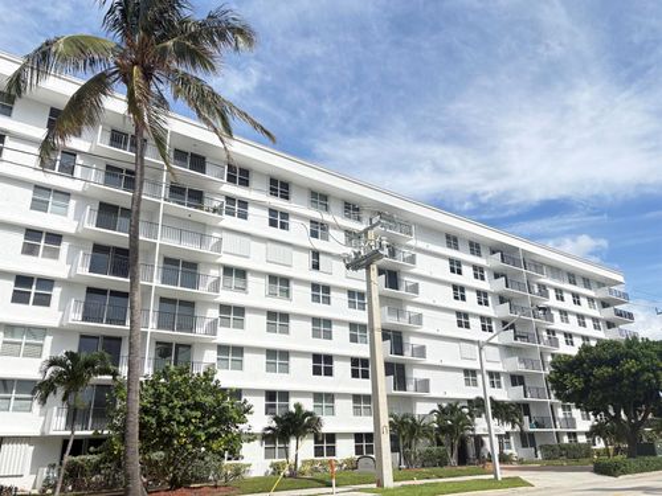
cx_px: 331
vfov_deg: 53.1
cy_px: 248
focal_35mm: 26
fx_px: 497
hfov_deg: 67.3
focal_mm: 5.96
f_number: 1.6
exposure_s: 1/3279
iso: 64
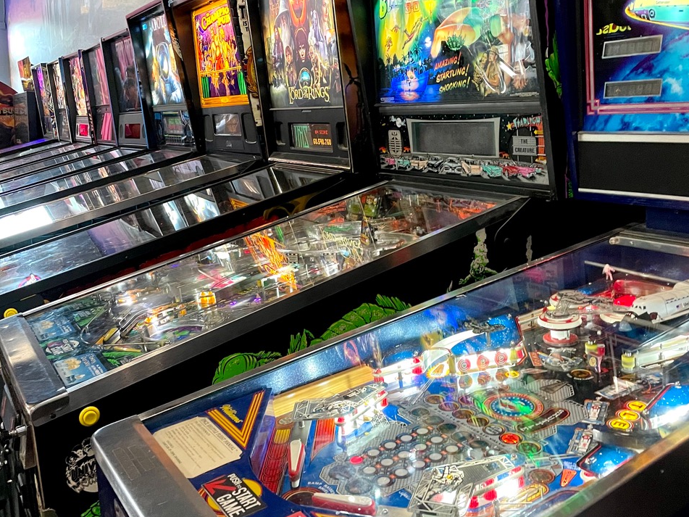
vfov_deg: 40.5
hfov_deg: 52.6
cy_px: 201
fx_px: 697
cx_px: 346
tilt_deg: -6.5
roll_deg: +1.6
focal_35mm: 35
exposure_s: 1/40
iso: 400
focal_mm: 4.2
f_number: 1.6
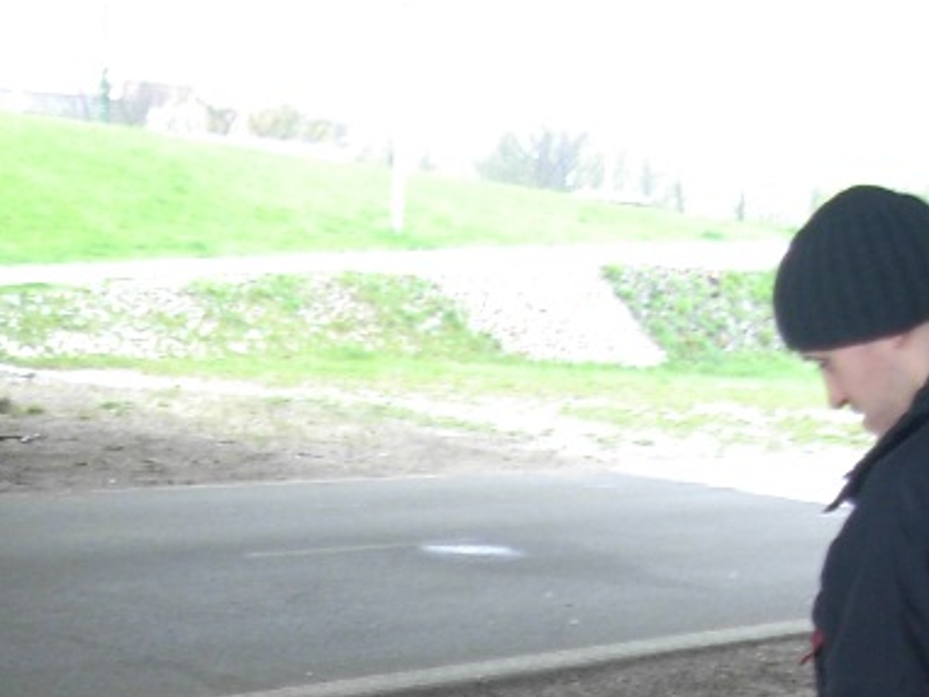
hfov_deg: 19.2
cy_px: 897
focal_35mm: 102
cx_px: 266
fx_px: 2738
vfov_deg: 14.0
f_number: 2.9
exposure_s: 1/22.6
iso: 79
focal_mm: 6.3
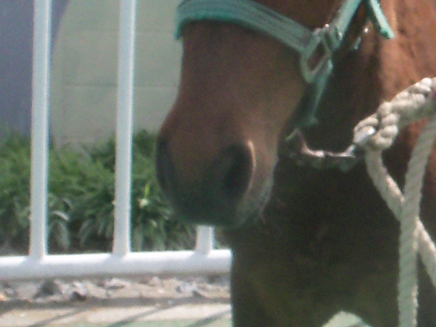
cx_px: 515
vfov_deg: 10.1
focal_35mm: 147
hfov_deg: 13.1
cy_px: 184
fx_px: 1852
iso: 80
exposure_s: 1/400
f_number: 5.5
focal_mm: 6.3
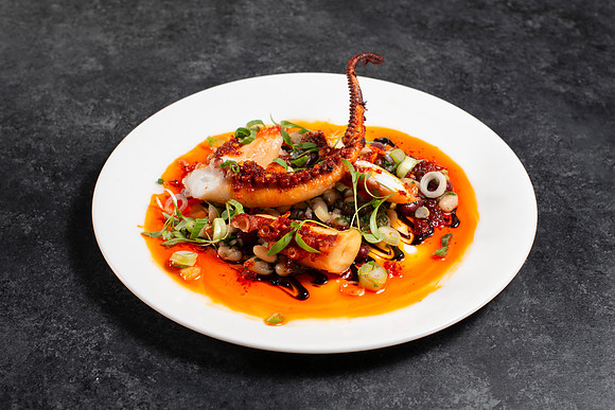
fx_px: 1020
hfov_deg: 33.5
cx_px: 315
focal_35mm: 60
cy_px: 191
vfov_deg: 22.7
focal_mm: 50
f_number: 9
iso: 200
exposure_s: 1/200
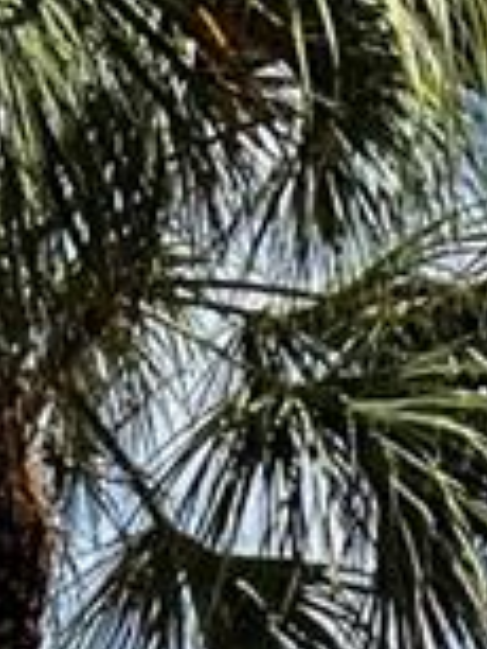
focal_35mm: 204
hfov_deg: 7.3
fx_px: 3821
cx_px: -4
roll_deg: +0.5
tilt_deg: -4.0
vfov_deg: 8.4
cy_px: 1854
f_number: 1.5
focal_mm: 5.7
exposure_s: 1/3968
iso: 50
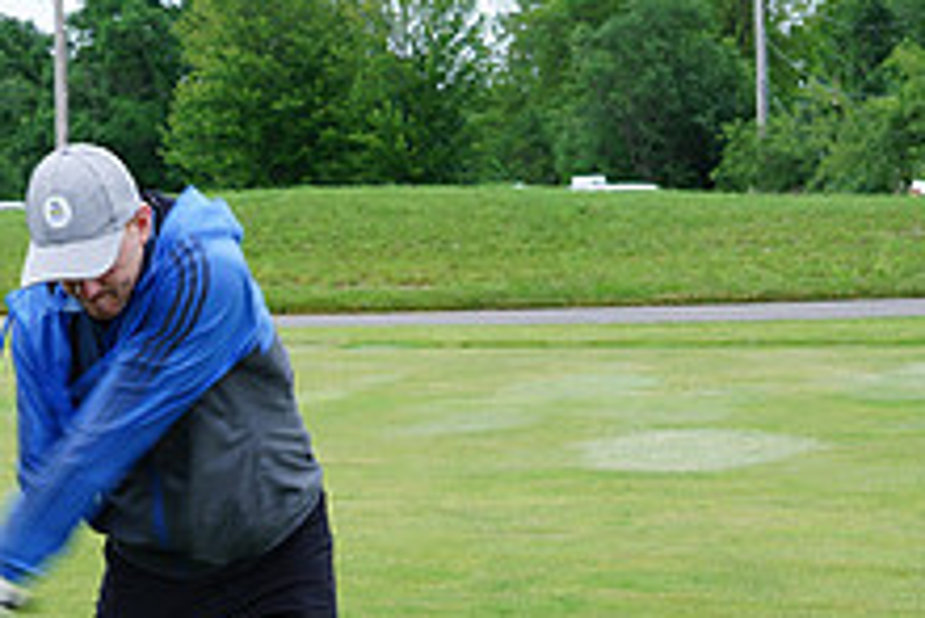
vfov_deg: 13.0
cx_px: 168
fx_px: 2648
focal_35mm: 103
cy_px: 734
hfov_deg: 19.6
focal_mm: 39
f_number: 5.6
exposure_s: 1/100
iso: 125
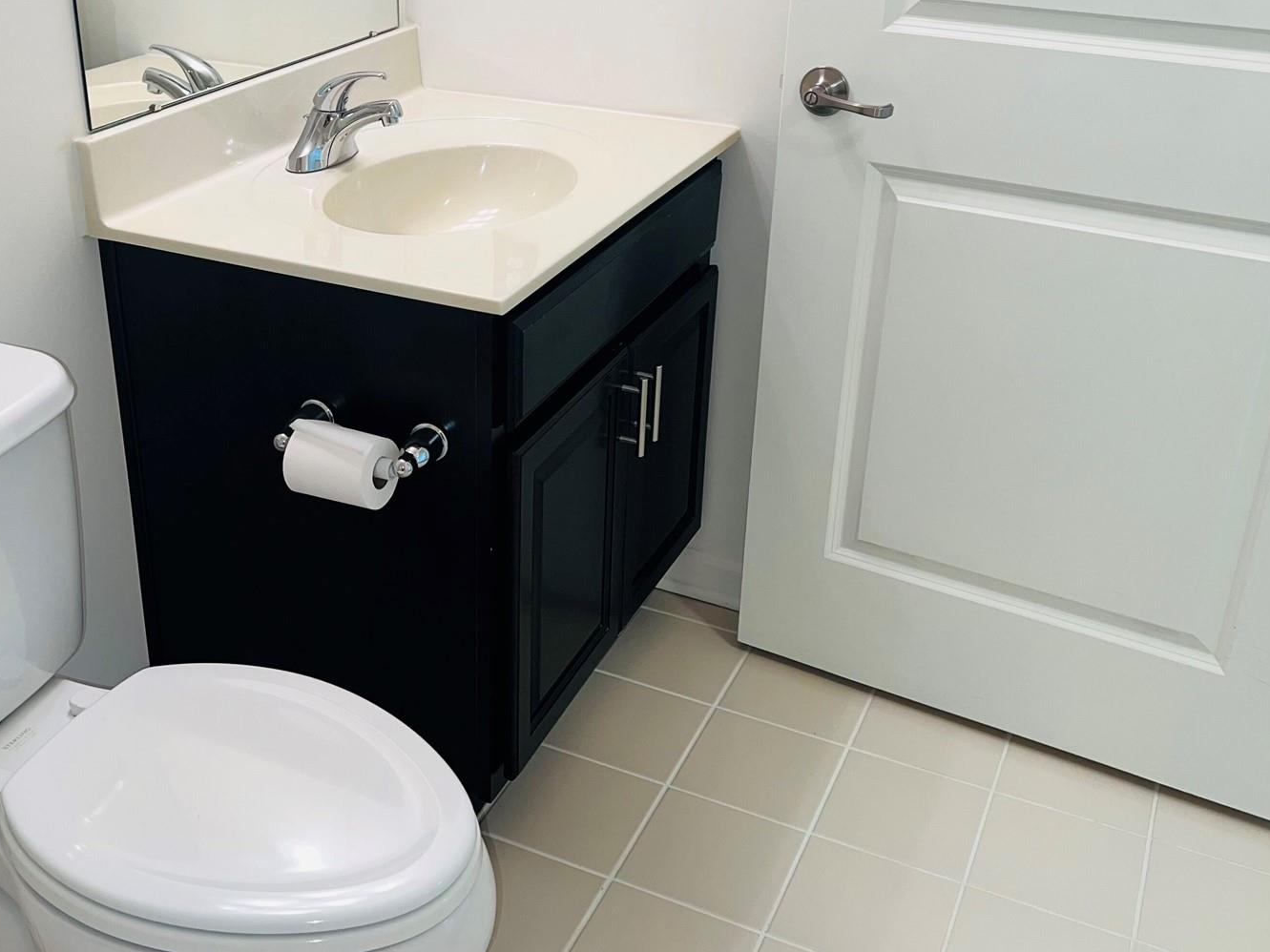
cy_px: 380
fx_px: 1467
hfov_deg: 46.5
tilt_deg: -25.1
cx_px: 497
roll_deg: +0.5
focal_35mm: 40
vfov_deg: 35.8
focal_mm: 5.7
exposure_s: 1/39
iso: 40
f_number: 1.5
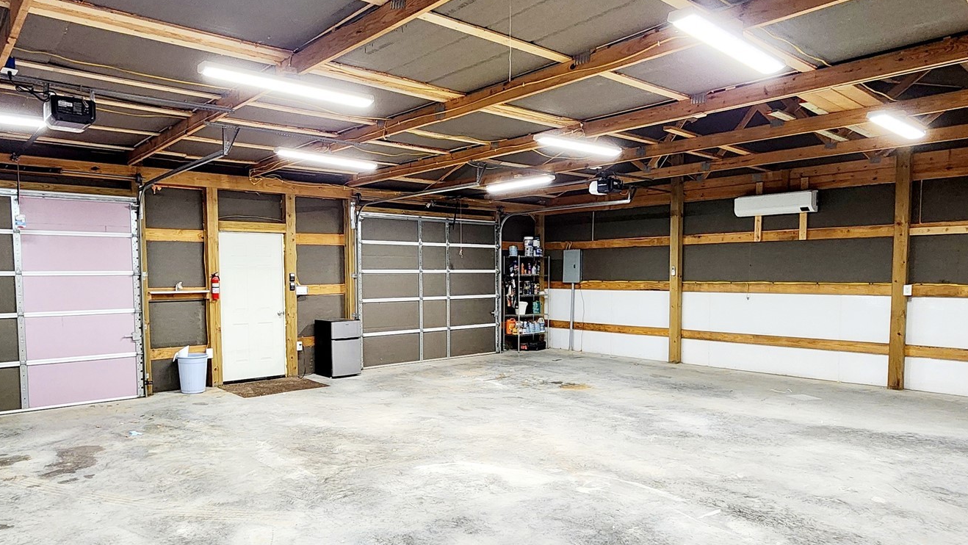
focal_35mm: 22
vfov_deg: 51.3
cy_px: 310
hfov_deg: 81.0
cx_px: 437
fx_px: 565
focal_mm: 2.2
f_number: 2.2
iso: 400
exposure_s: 1/60.2
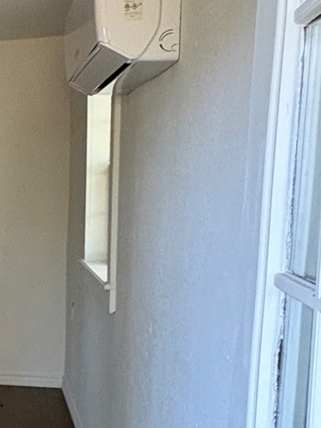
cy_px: 270
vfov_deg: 32.5
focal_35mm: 59
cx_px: -226
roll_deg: +0.7
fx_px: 730
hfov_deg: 19.6
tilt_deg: -5.5
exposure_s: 1/60
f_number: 2.2
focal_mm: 2.22
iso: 640
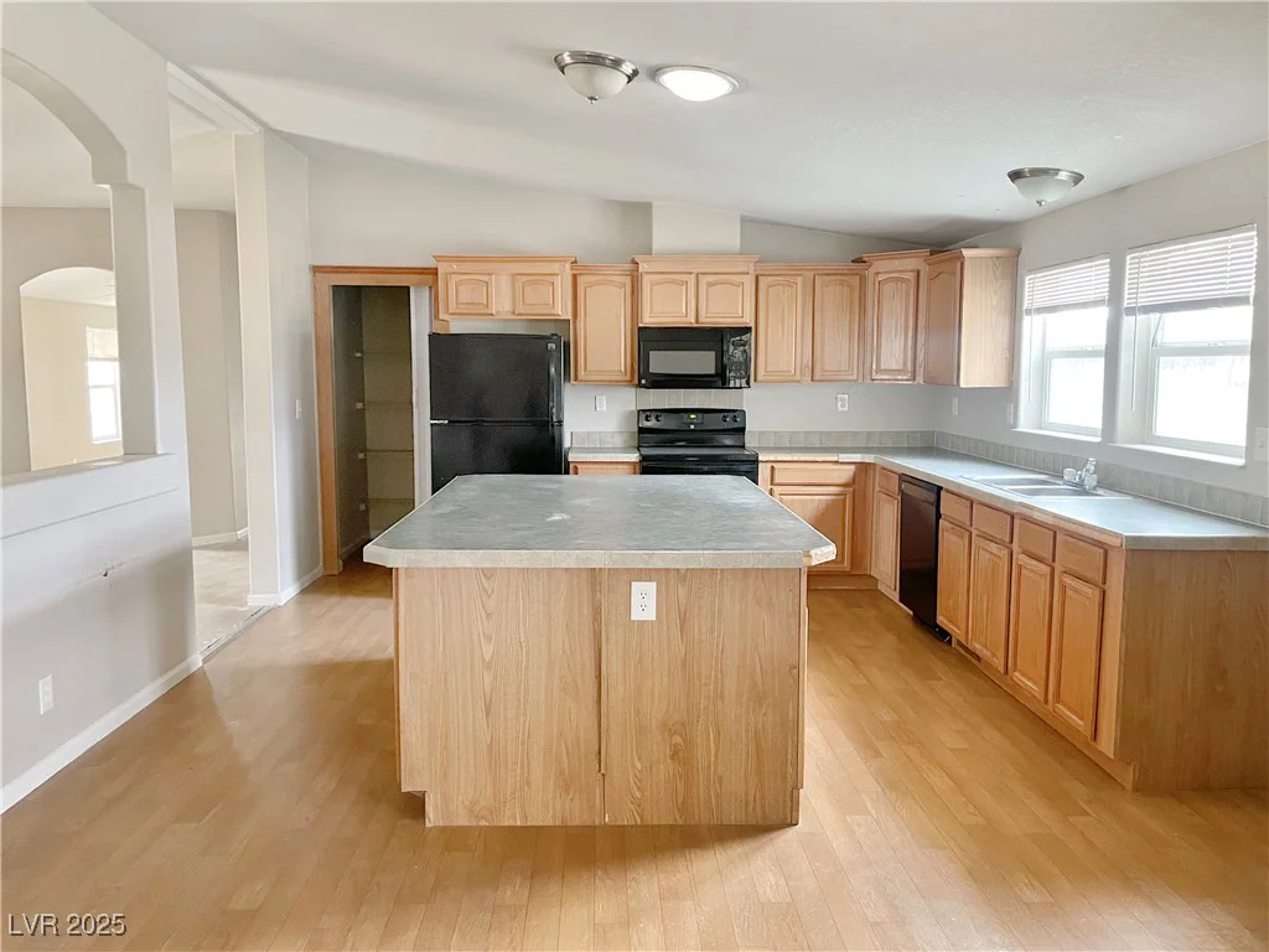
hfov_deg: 67.3
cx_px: 634
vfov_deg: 53.1
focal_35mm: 26
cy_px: 476
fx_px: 953
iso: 500
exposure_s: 1/59
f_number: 1.6
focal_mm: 4.2
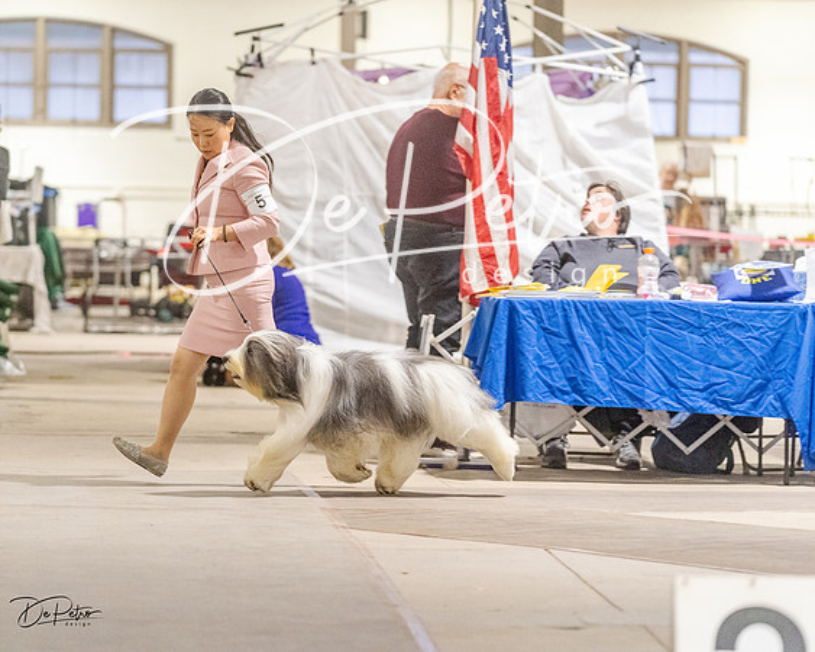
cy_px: 326
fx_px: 3394
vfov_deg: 11.0
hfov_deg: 13.7
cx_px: 353
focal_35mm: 141
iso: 6400
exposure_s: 1/400
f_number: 3.2
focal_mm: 125
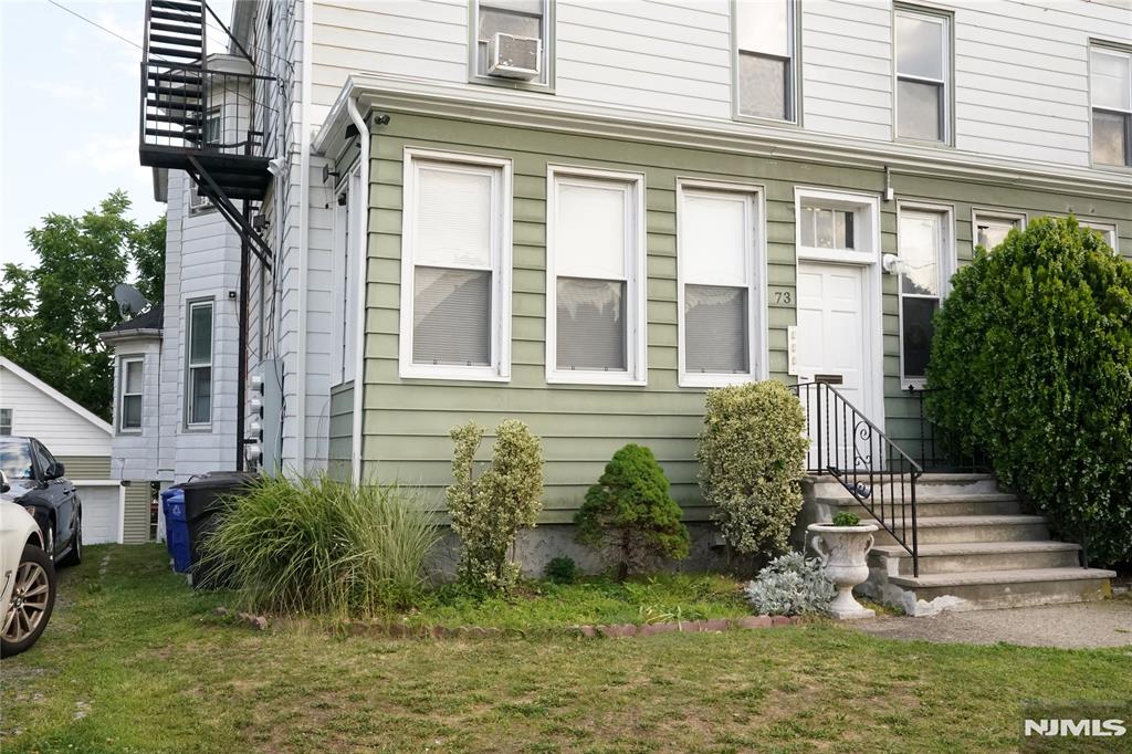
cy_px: 377
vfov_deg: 39.9
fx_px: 1037
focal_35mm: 33
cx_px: 566
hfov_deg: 57.2
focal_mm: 33
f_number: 22
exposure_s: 1/250
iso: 5000
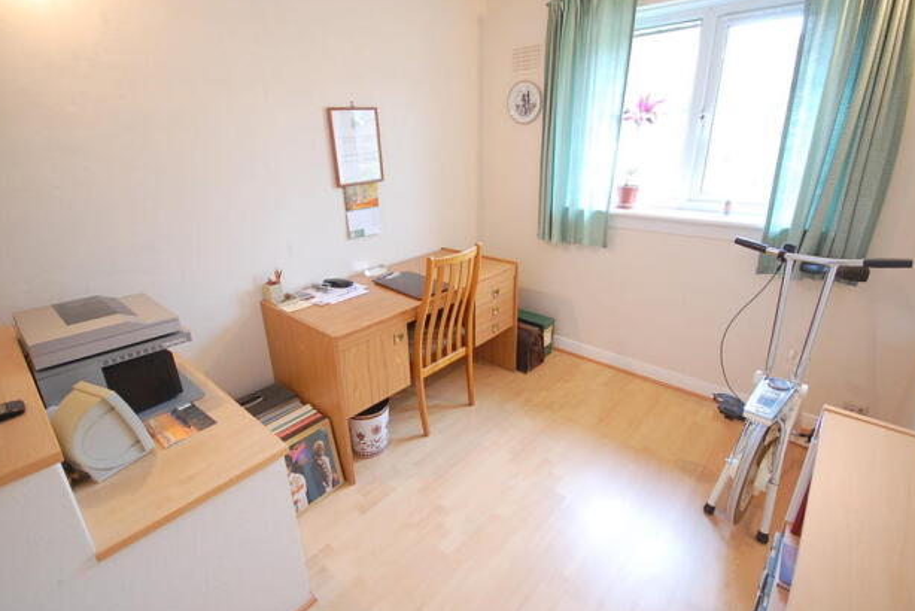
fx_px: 407
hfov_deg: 96.7
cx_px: 441
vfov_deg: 73.8
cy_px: 297
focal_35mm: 16
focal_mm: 10
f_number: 4
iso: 800
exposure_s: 1/15
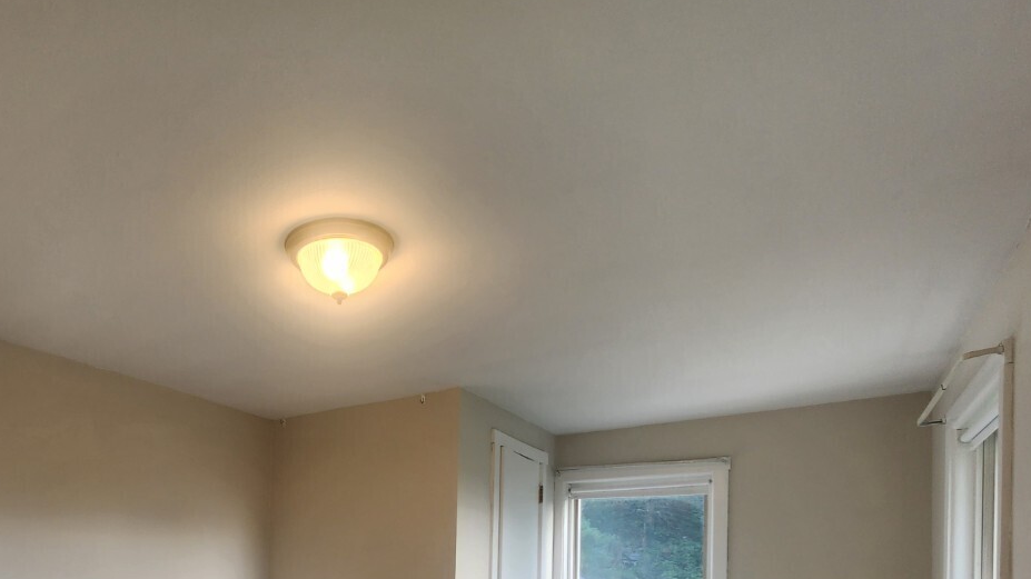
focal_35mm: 22
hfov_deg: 78.8
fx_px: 601
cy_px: 567
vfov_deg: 44.5
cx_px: 350
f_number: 2.2
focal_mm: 2.2
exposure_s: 1/120
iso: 100
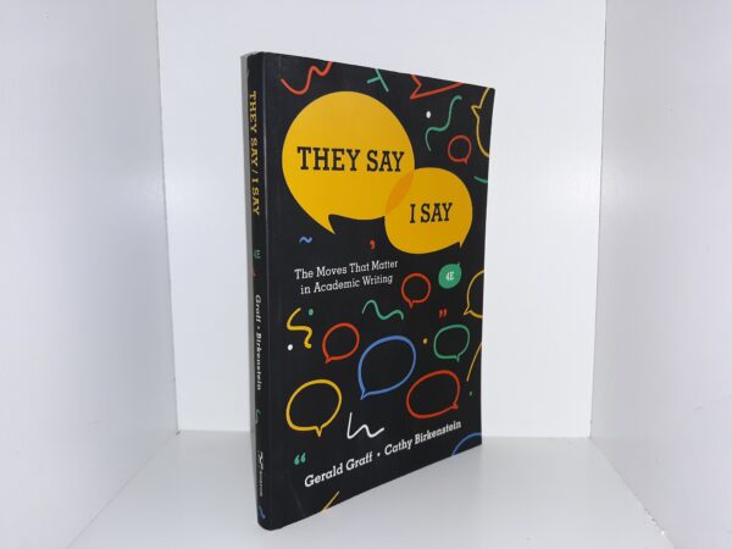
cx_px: 366
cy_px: 274
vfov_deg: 49.7
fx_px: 592
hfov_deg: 63.4
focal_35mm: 28
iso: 40
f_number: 1.7
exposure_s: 1/120
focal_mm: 3.7
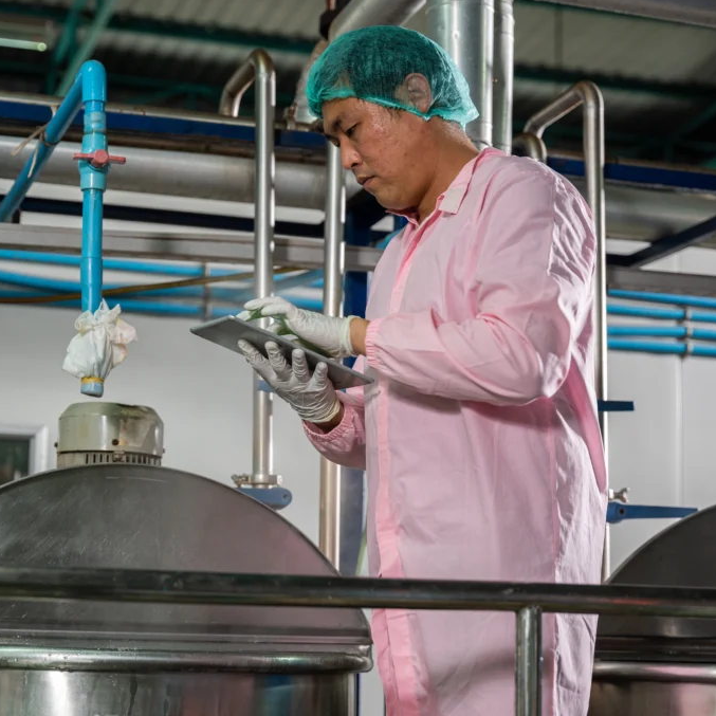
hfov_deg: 23.9
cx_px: 264
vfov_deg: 24.0
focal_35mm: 72
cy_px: 358
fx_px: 1685
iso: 500
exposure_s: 1/160
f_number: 2.8
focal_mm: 56
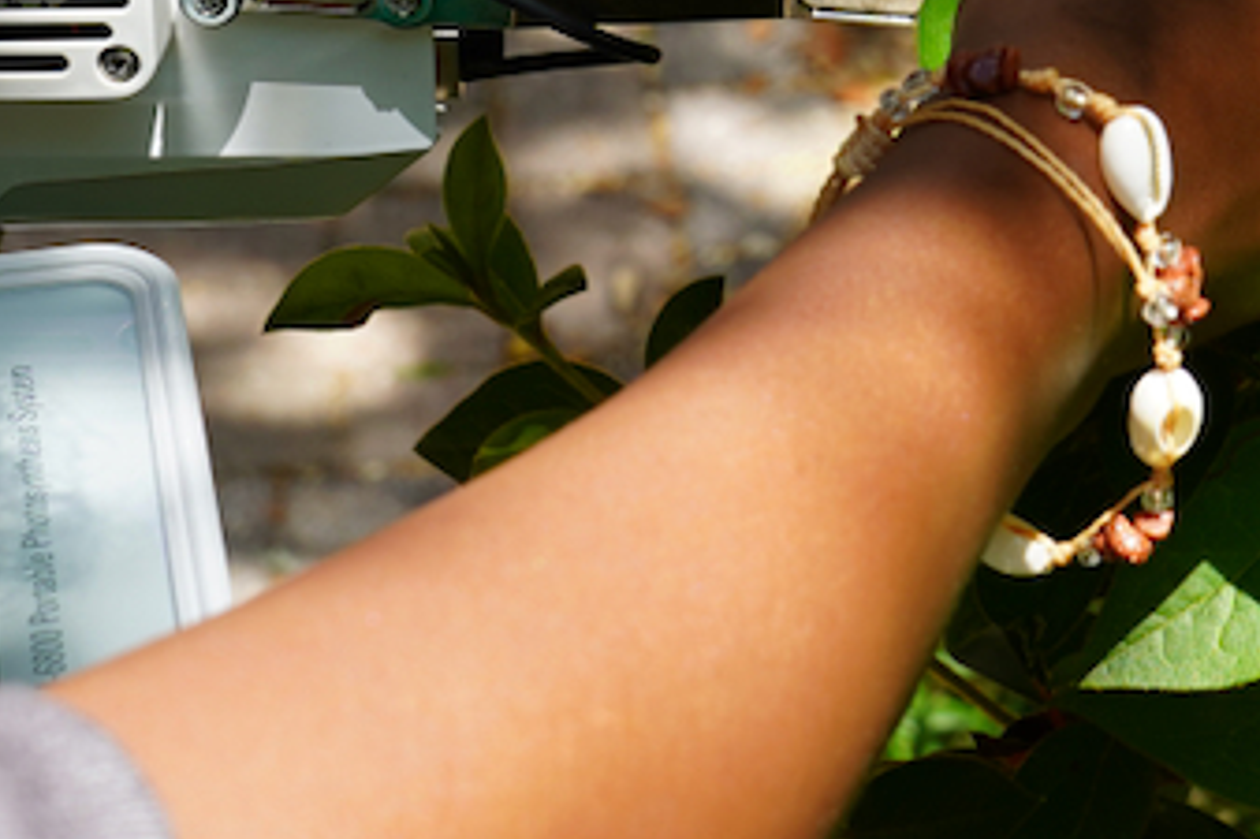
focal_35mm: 125
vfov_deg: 10.7
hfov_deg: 16.3
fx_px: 4373
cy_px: -205
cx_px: 906
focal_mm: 33
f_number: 7.1
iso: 100
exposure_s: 1/100
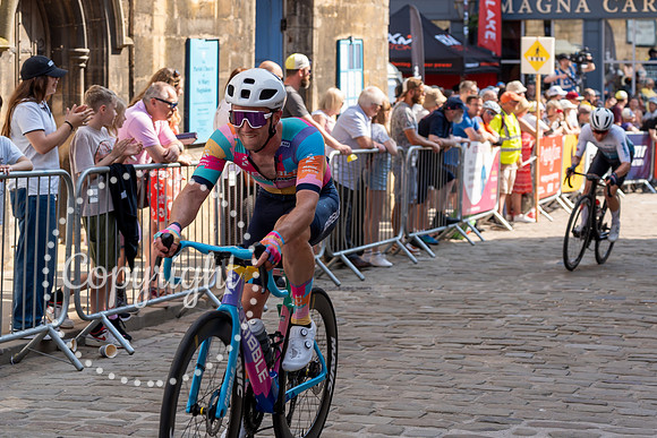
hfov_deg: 23.4
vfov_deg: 15.6
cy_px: 99
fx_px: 1586
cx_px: 274
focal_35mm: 87
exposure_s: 1/500
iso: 100
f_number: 3.5
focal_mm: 55
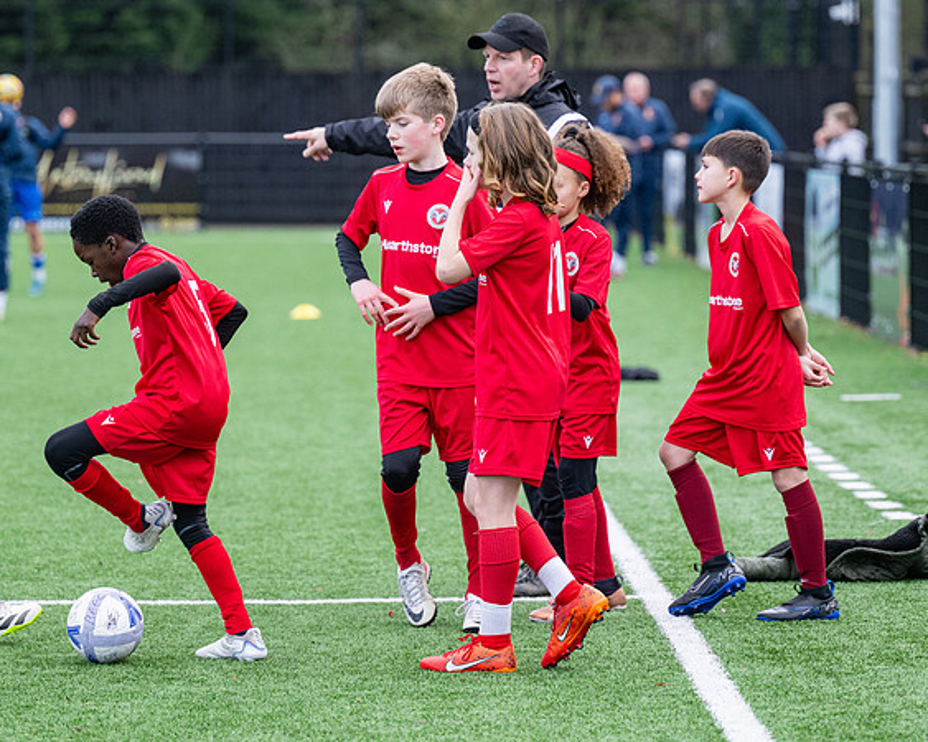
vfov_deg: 7.2
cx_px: 550
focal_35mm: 215
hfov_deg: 9.0
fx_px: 5915
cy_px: 394
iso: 800
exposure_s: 1/1250
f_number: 4
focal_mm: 170
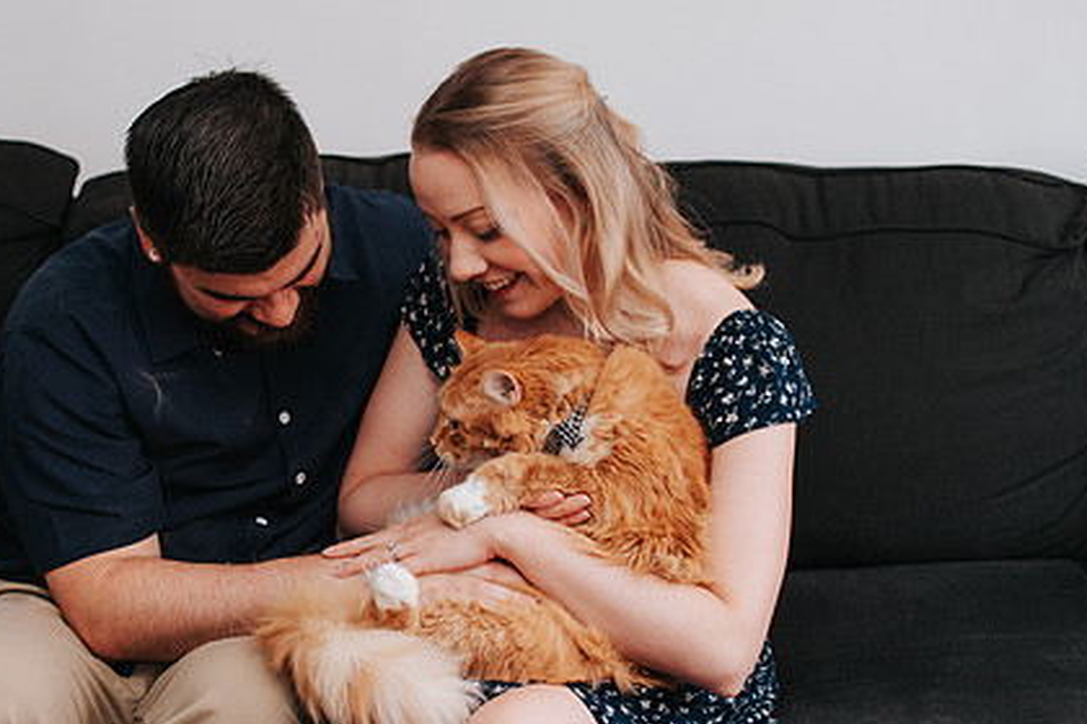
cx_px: 340
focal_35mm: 75
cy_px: 407
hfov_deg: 26.8
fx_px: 2264
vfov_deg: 18.2
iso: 1000
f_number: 3.2
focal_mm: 50
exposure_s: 1/200
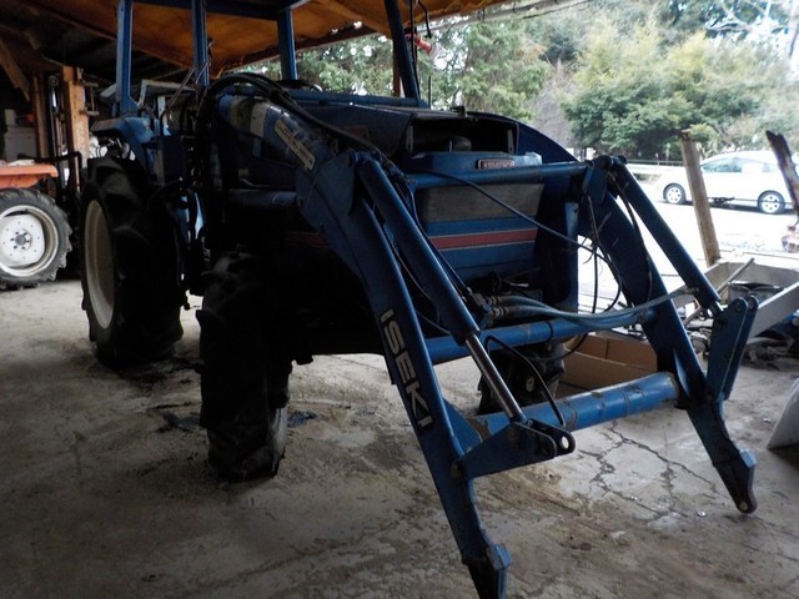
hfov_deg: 60.0
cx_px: 400
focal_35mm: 30
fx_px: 692
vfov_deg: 46.8
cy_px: 300
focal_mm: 4.1
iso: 400
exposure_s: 1/30
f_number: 3.3
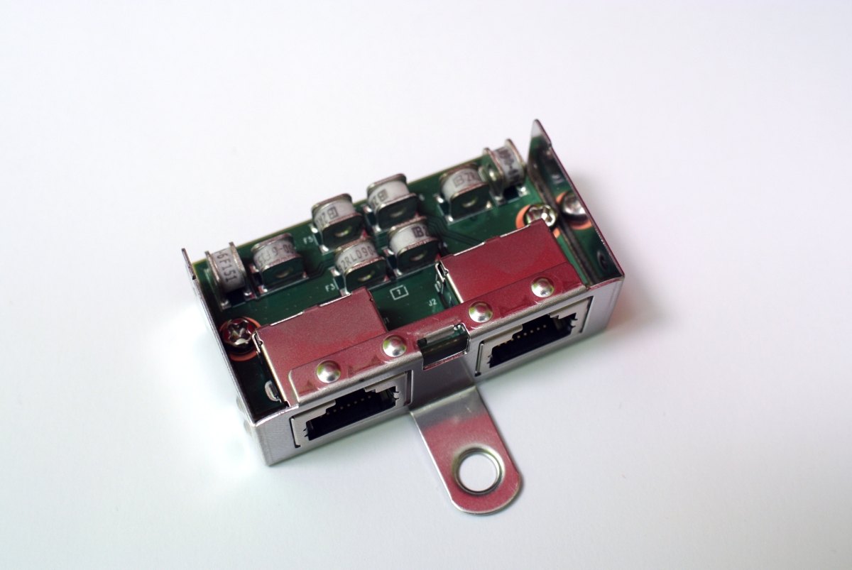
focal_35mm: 49
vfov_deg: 27.6
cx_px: 426
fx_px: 1161
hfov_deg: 40.3
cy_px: 285
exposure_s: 1/80
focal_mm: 18.5
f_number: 4.5
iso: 100
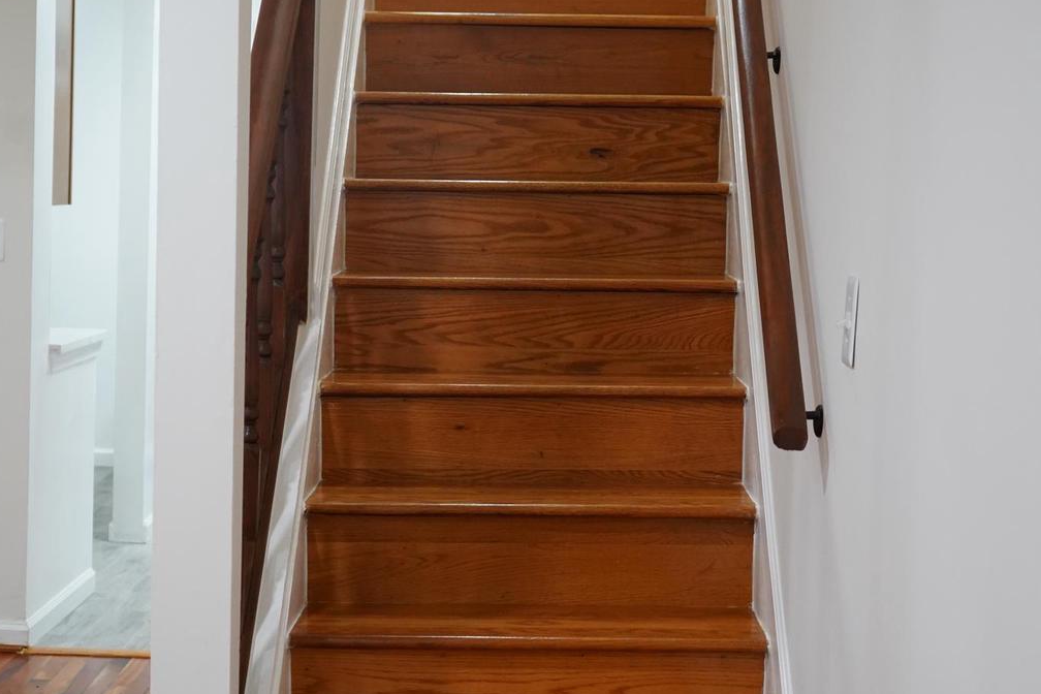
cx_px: 514
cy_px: 319
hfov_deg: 31.4
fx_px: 1851
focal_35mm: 64
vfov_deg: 21.2
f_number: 4.5
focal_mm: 42
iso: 3200
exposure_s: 1/160
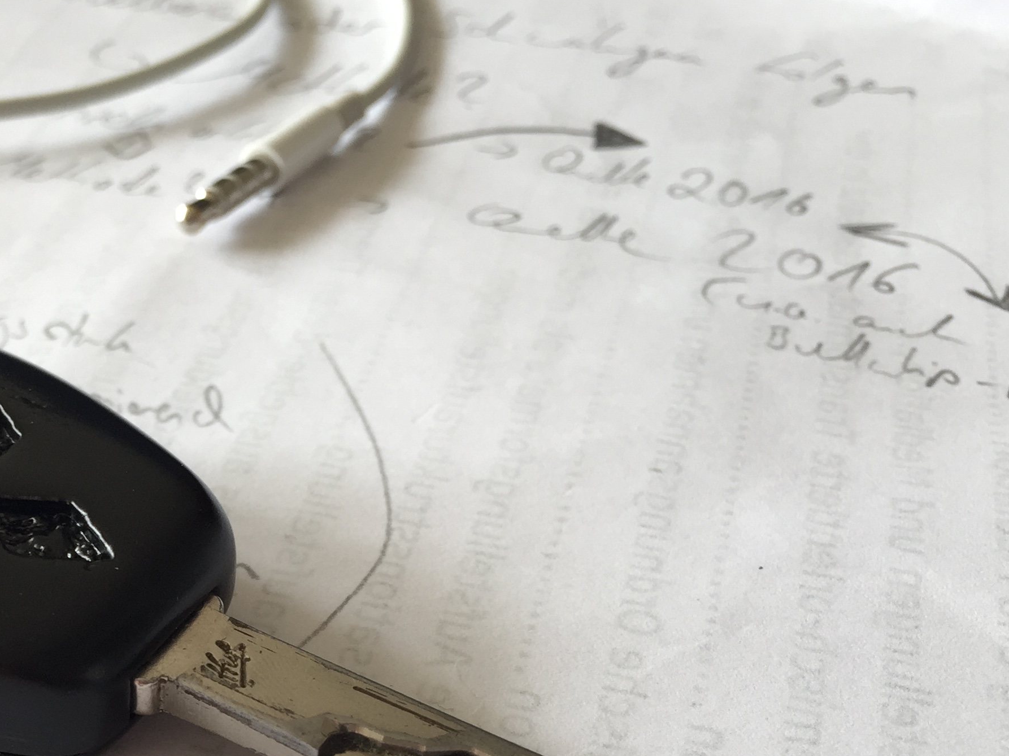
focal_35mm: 53
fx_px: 1545
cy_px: 668
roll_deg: +1.9
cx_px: 159
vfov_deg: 26.7
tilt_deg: -42.7
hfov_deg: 34.7
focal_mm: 4.15
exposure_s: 1/50
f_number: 2.2
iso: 32
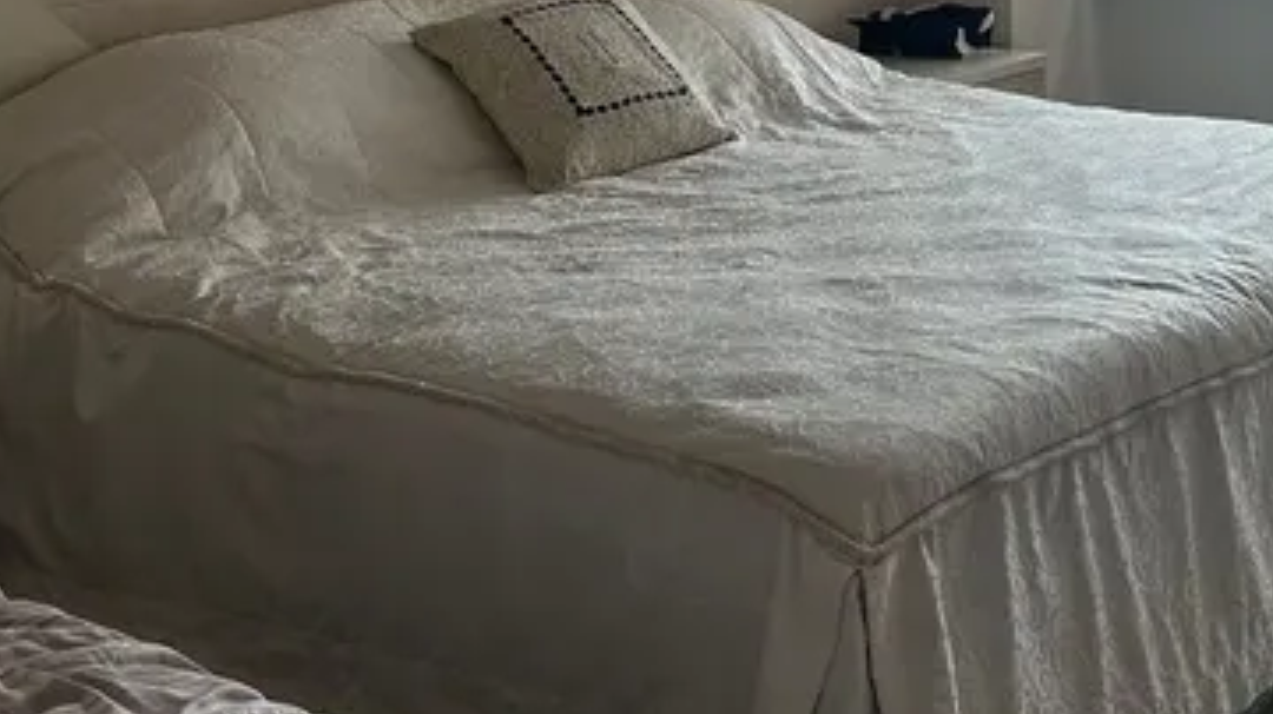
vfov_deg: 17.4
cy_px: -325
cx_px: 1089
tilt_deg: +3.0
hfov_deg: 32.1
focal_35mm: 63
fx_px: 2125
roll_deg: -0.3
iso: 50
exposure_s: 1/315
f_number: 1.5
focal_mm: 5.7
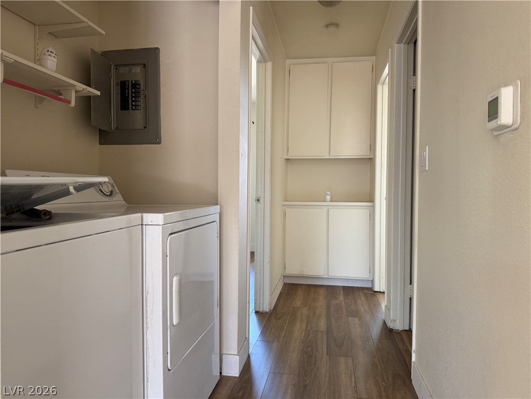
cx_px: 266
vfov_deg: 56.8
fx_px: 368
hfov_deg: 71.6
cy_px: 200
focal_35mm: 24
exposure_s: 1/100
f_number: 1.78
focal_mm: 6.76
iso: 200
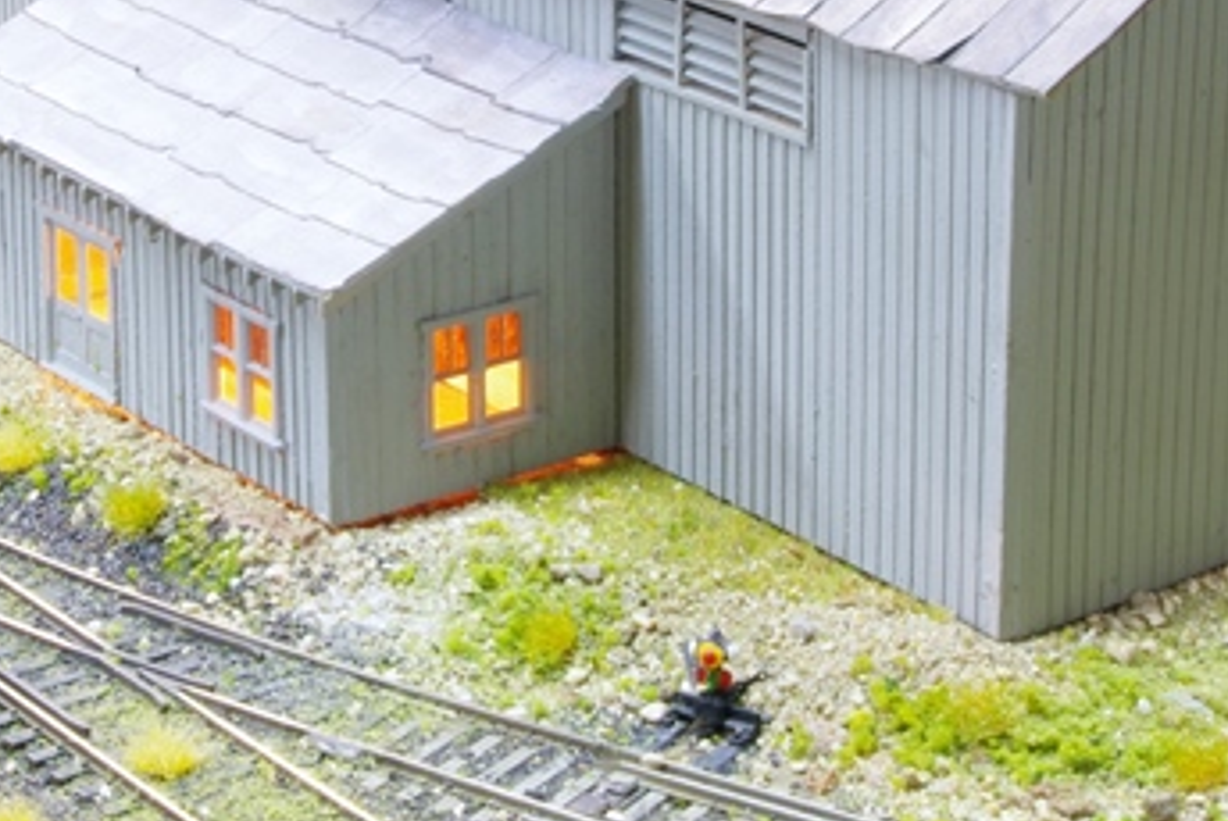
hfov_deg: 17.8
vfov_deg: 11.9
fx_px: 3892
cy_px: 29
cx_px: 293
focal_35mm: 114
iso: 200
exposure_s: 6
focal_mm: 32.5
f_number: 27
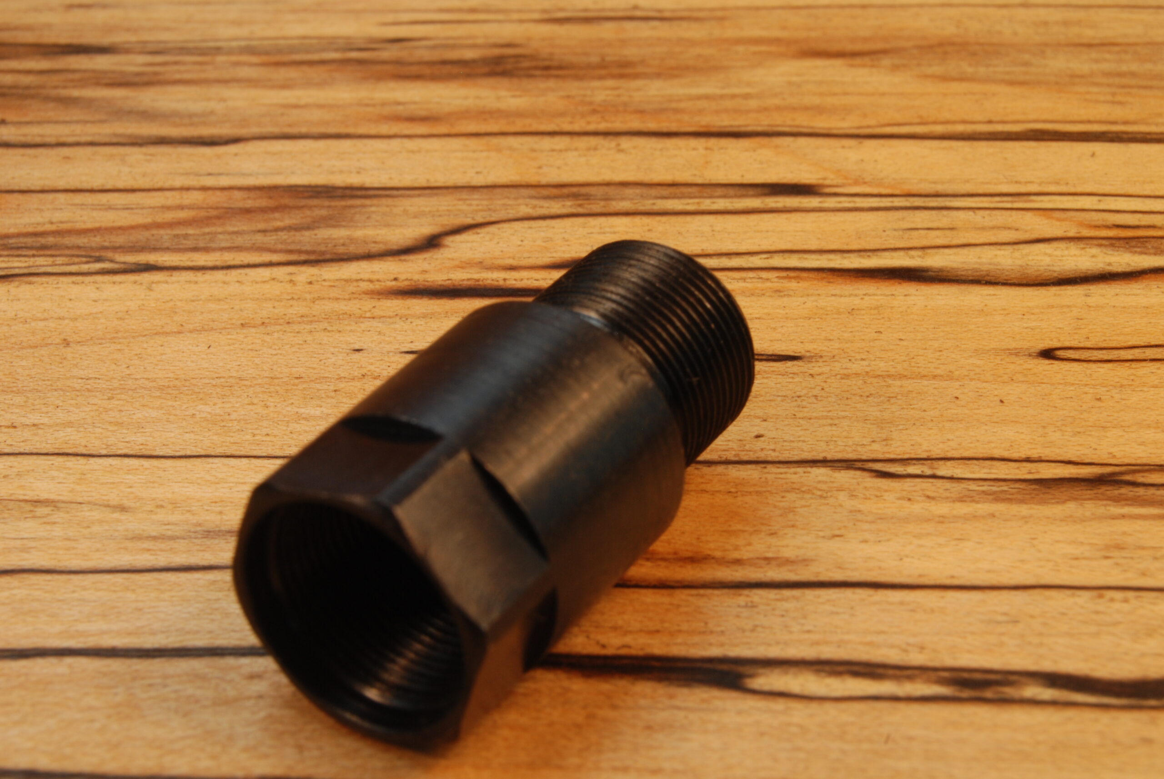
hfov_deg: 24.6
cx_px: 582
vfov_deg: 16.6
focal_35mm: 82
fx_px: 2671
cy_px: 390
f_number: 20
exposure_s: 1/20
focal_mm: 55
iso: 200
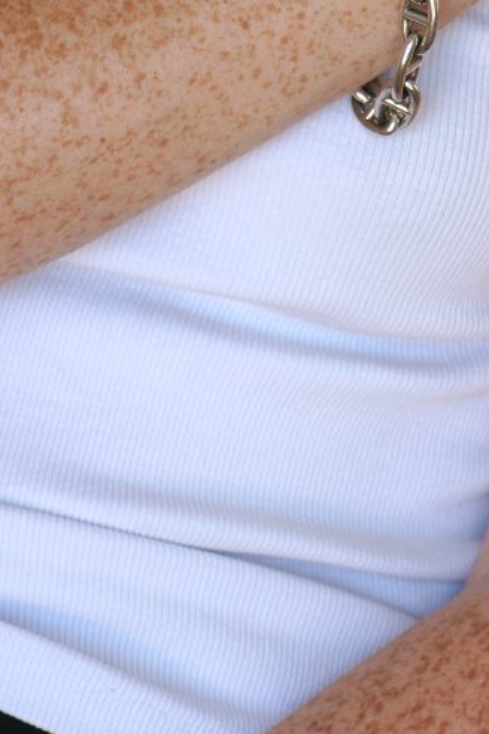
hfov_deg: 5.4
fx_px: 5216
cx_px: 380
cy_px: -84
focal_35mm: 256
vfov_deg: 8.0
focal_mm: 70
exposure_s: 1/160
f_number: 4.5
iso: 200
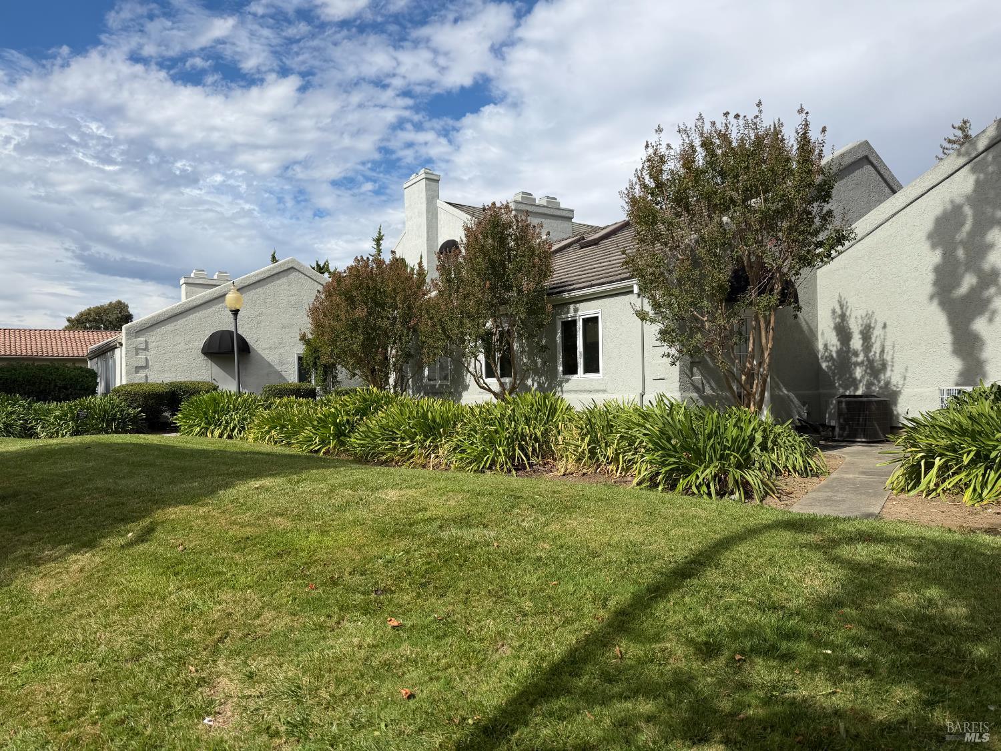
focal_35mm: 24
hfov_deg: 71.6
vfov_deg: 56.8
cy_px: 376
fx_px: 694
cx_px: 500
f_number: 1.78
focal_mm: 6.76
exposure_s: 1/5714
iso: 80
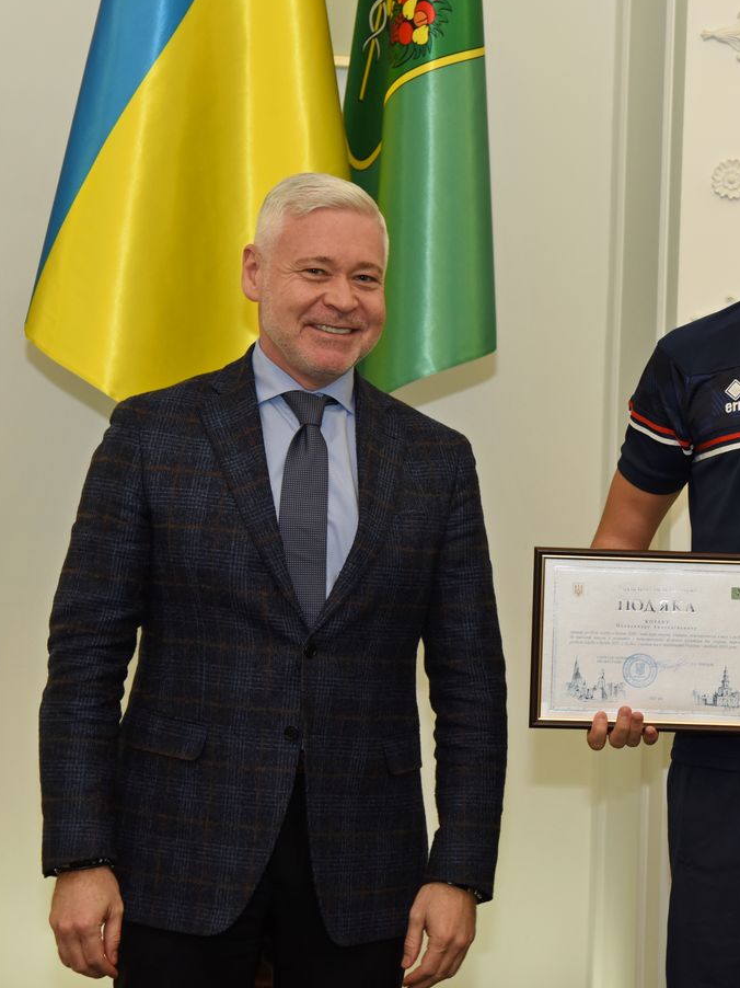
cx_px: 548
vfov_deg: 20.2
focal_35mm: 97
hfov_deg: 15.2
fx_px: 2766
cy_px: 500
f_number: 4
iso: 1000
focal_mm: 65
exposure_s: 1/200
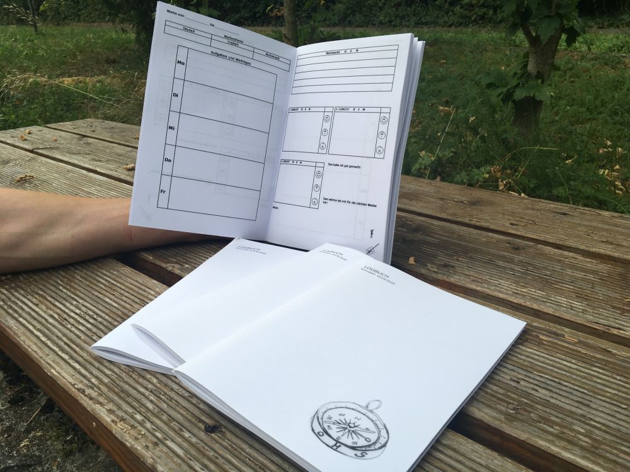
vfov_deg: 48.2
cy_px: 236
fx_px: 528
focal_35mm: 29
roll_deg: -0.5
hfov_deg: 61.7
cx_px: 315
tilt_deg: -22.8
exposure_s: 1/100
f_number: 2.2
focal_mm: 4.15
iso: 25
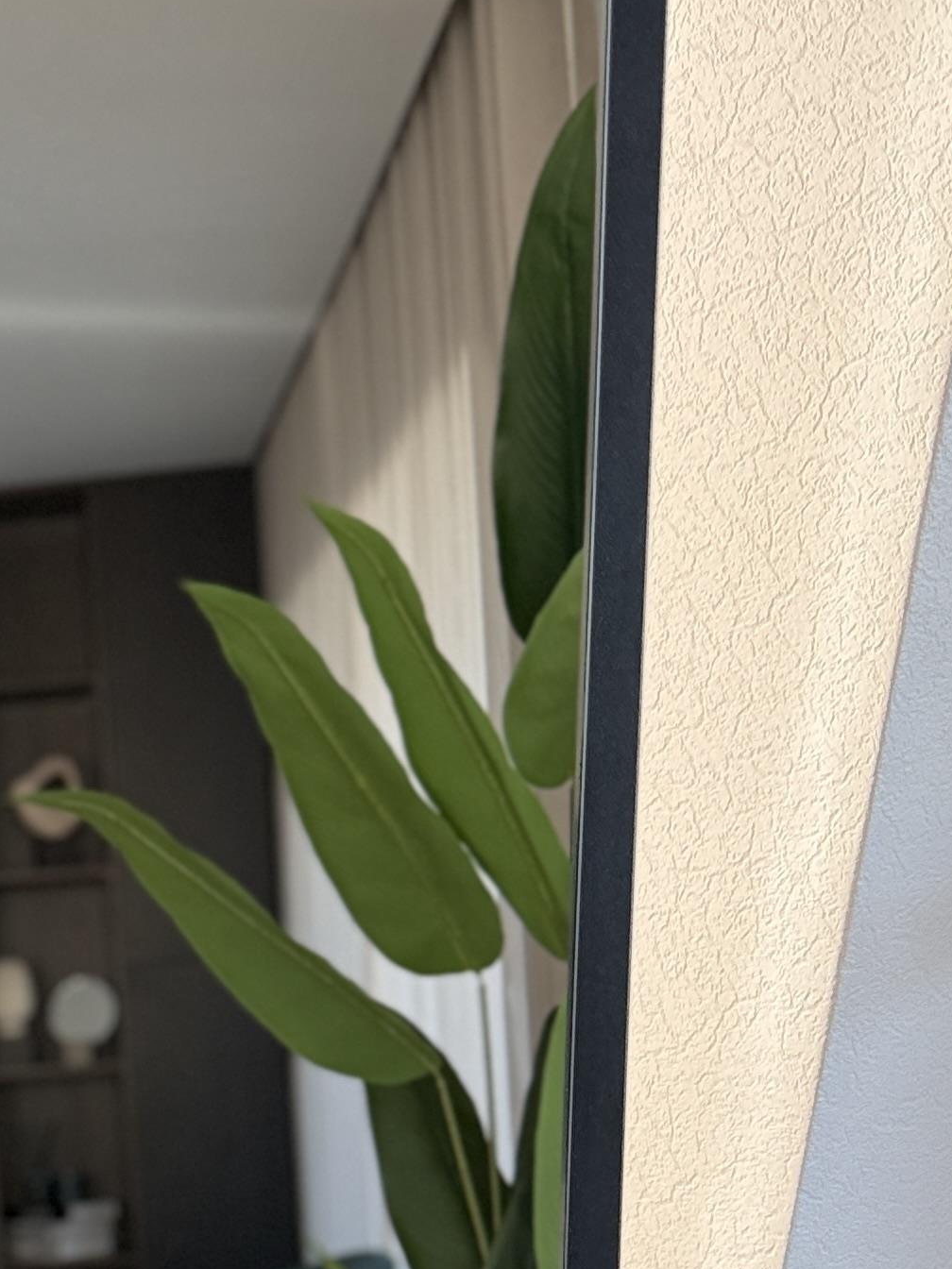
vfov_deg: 26.2
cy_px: 1123
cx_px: -342
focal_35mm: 72
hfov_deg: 18.7
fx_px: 2640
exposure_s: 1/106
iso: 200
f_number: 1.78
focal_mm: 6.76
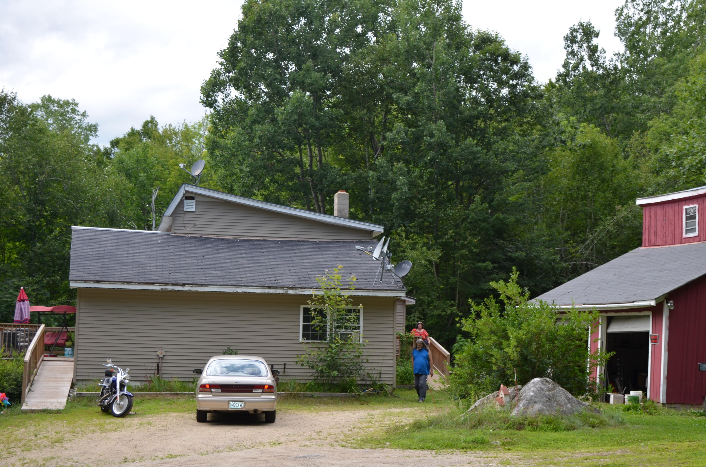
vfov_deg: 22.5
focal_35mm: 60
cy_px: 234
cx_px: 353
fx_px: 1174
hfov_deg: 33.5
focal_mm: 40
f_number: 5.3
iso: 110
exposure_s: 1/200
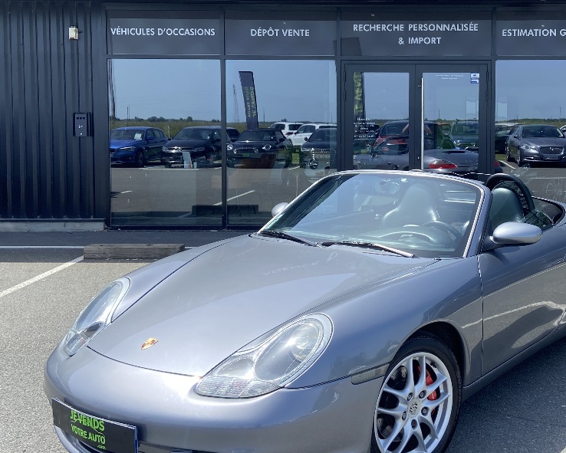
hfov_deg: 41.1
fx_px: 737
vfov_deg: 34.0
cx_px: 402
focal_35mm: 44
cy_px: 173
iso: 32
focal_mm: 4.25
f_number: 1.8
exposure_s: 1/973
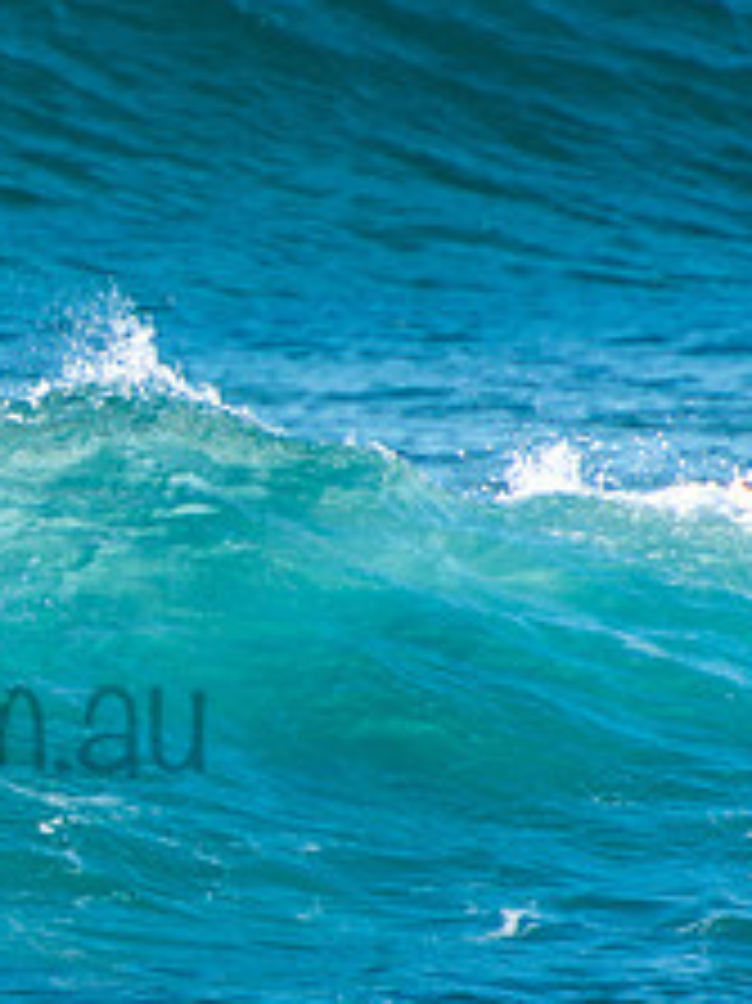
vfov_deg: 1.3
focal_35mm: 1500
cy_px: 669
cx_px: -270
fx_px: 43490
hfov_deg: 1.0
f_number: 5.6
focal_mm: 400
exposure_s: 1/400
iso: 140
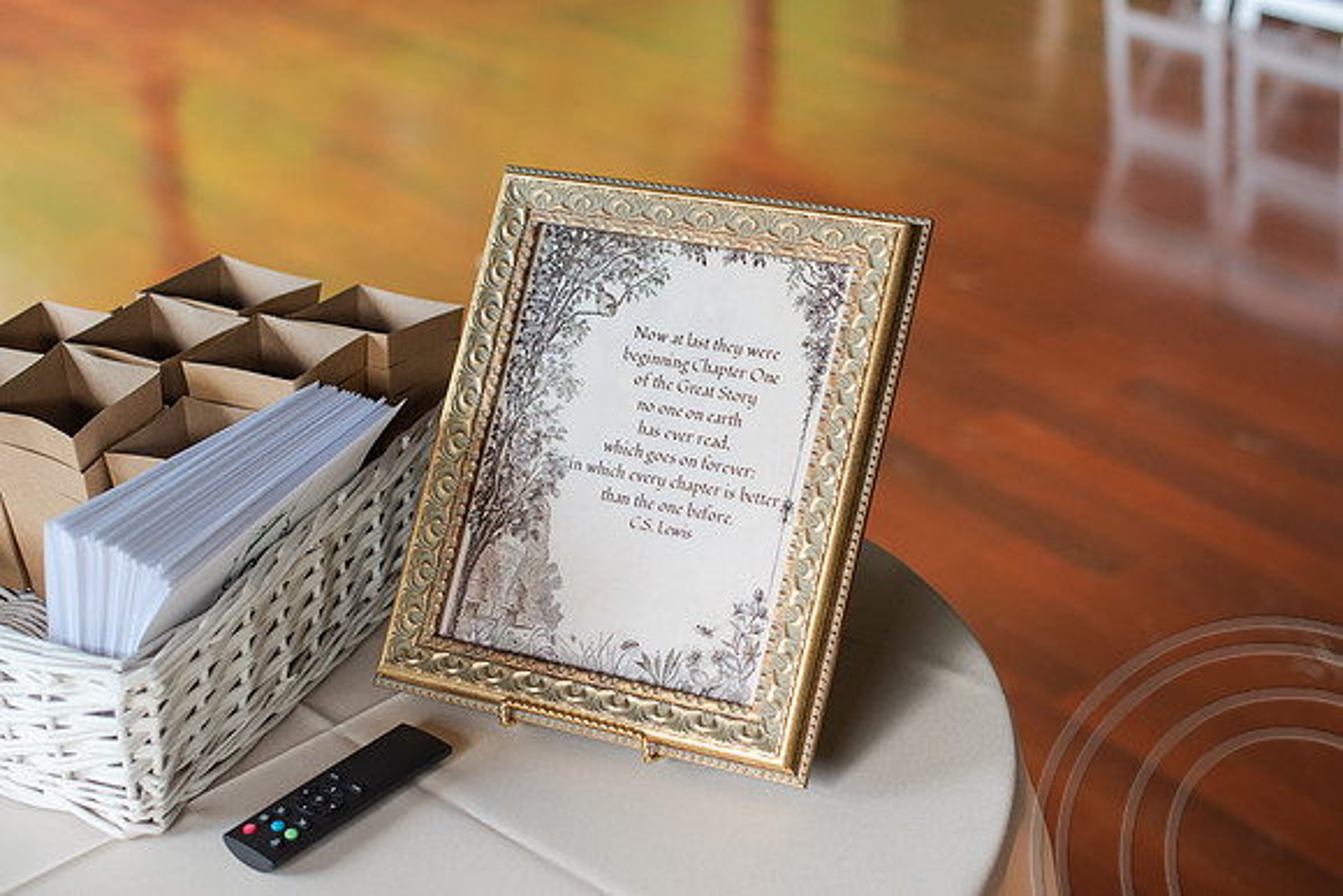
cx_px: 705
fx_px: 1959
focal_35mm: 52
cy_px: 426
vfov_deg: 25.8
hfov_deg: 37.8
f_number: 3.5
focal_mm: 50
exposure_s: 1/250
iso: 560
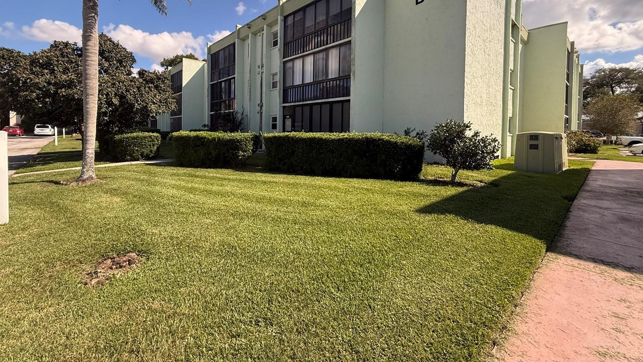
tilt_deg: -0.4
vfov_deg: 66.1
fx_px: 273
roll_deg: -1.2
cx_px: 308
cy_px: 137
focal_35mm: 16
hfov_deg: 99.3
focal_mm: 2.22
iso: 64
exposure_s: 1/1534
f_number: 2.2
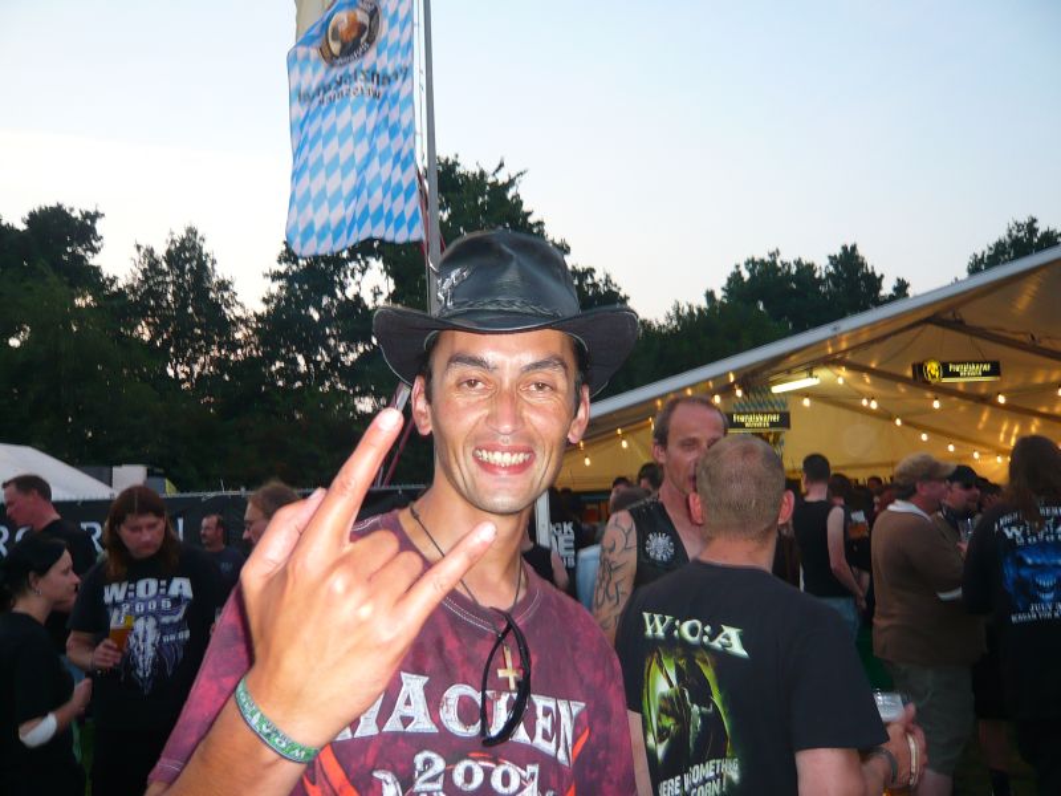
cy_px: 398
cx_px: 530
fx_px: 858
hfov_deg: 63.4
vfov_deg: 49.7
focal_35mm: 28
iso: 125
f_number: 2.8
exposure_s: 1/30
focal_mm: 4.6
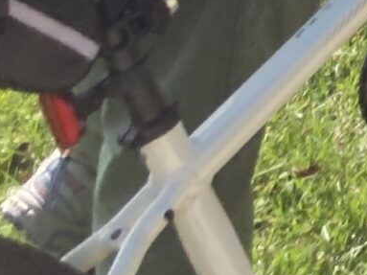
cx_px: 1100
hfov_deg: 8.7
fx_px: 1982
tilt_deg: -10.4
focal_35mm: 187
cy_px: -609
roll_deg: -0.8
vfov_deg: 7.0
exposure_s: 1/1389
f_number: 1.8
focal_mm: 3.99
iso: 20
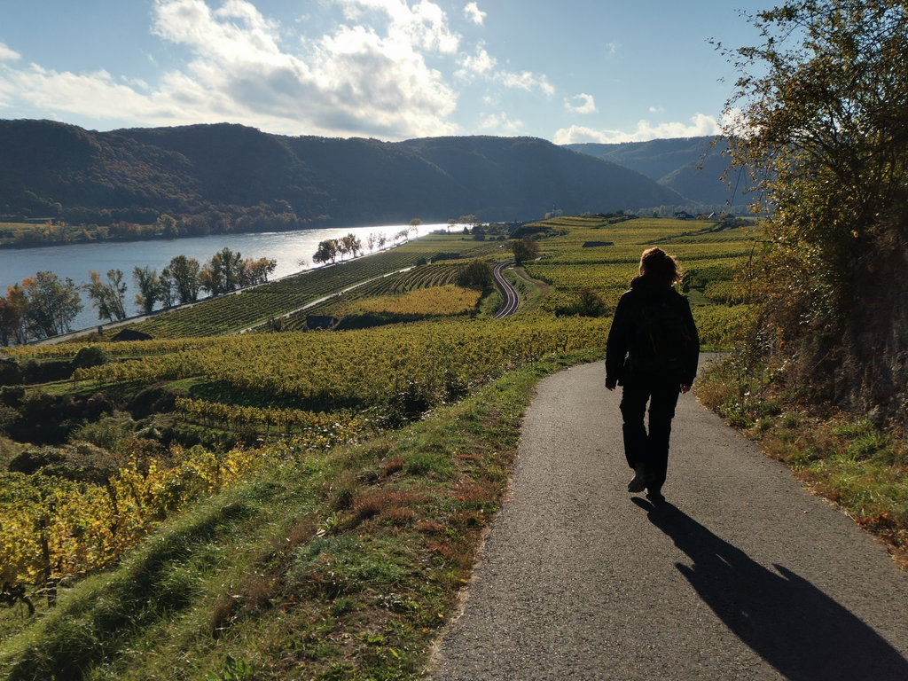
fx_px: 892
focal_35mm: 34
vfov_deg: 41.8
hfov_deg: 54.0
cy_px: 340
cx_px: 454
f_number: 1.8
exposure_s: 1/5208
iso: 50
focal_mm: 4.75
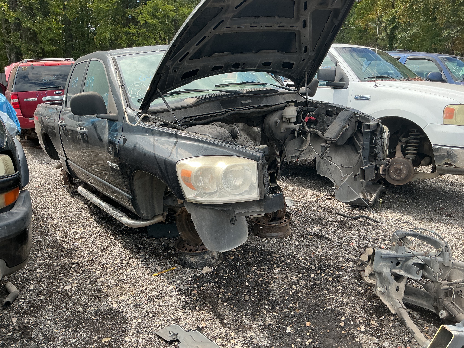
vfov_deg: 48.2
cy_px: 174
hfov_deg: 61.7
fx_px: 389
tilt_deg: -12.0
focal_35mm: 29
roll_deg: -0.7
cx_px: 232
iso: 25
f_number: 1.8
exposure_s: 1/400
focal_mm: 3
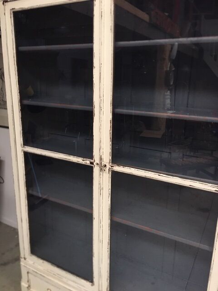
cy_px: 146
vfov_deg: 61.7
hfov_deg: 48.2
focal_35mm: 29
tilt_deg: -14.2
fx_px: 244
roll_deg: -2.3
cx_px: 109
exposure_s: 1/20
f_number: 2.2
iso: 200
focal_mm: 4.15
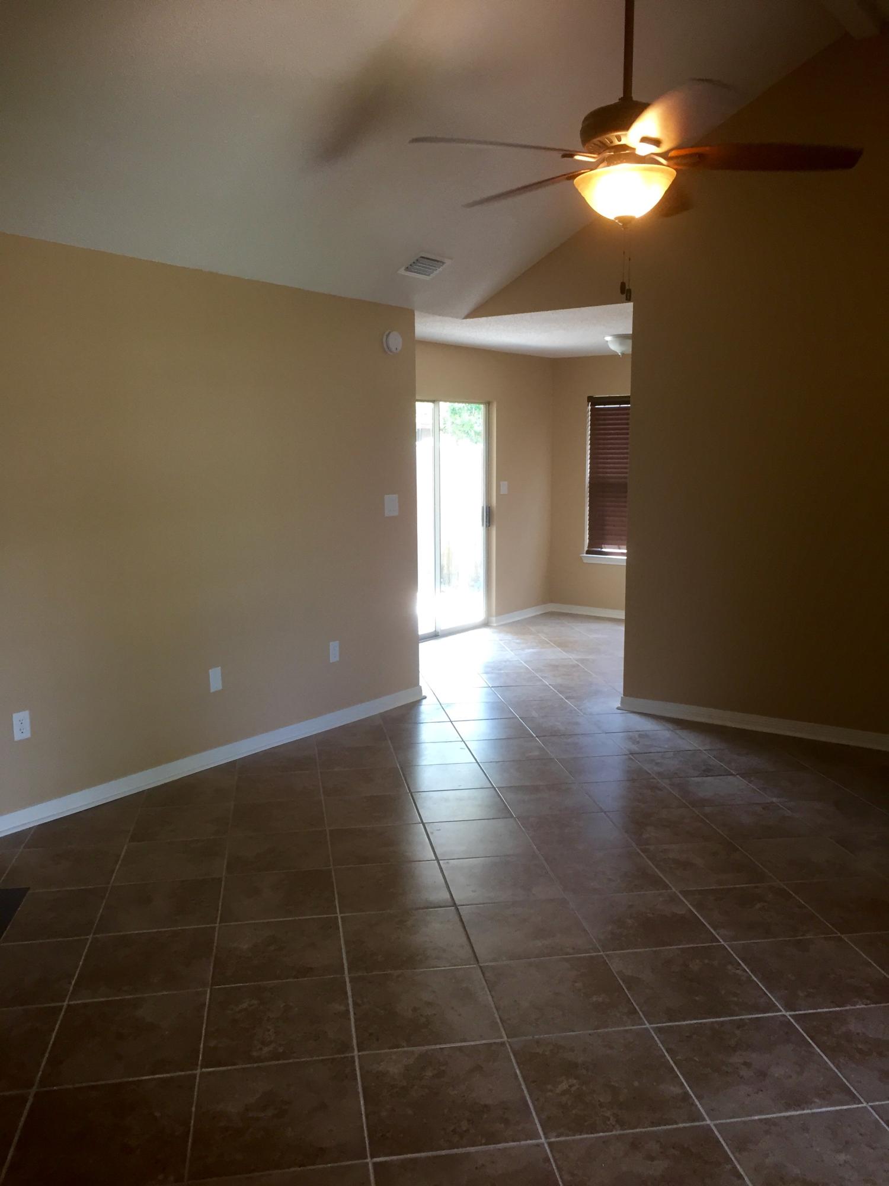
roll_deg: +0.1
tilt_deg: -6.5
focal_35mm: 29
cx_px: 444
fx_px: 993
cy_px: 593
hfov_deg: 48.2
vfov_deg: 61.7
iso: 40
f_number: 2.2
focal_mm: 4.15
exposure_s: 1/30
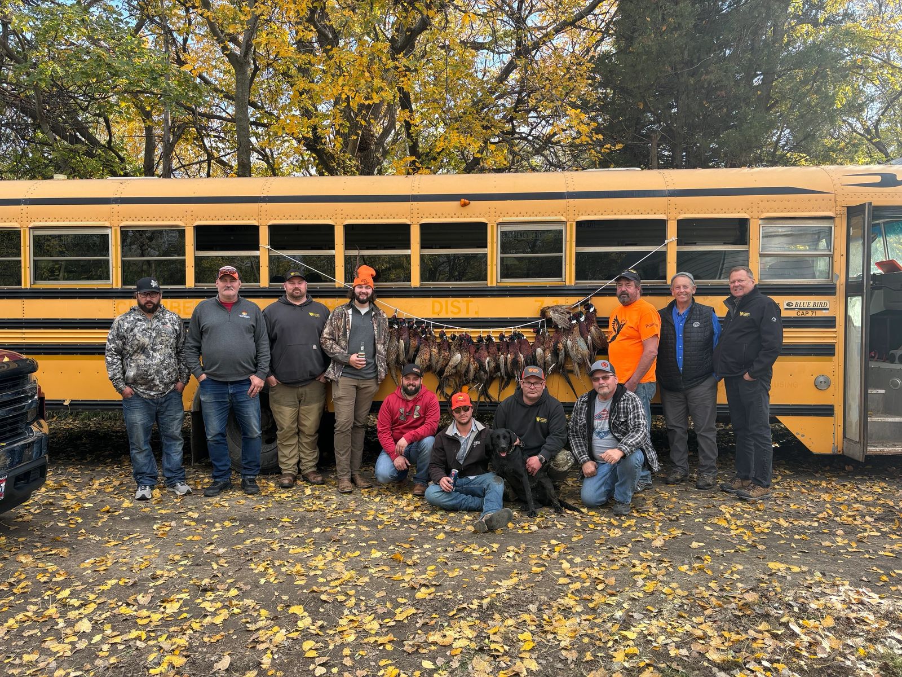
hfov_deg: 67.3
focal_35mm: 26
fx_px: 677
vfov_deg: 53.1
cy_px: 338
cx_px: 451
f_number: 1.6
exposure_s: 1/441
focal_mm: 5.96
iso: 50
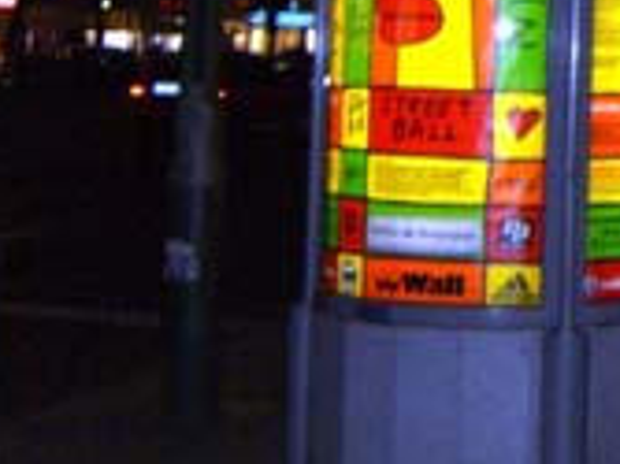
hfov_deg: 15.9
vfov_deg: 12.6
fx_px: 2040
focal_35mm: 114
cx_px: 910
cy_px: -135
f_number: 2.7
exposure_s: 1/60
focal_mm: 6.2
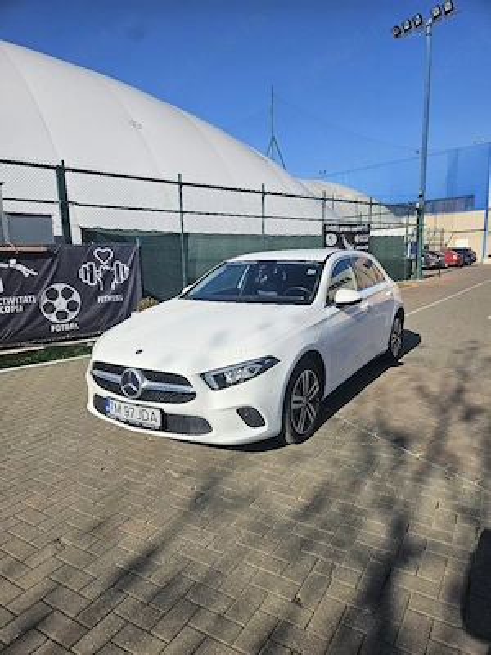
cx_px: 246
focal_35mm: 23
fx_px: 435
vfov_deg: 73.9
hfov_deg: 58.9
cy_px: 328
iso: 25
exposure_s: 1/3333
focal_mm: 5.4
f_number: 1.8
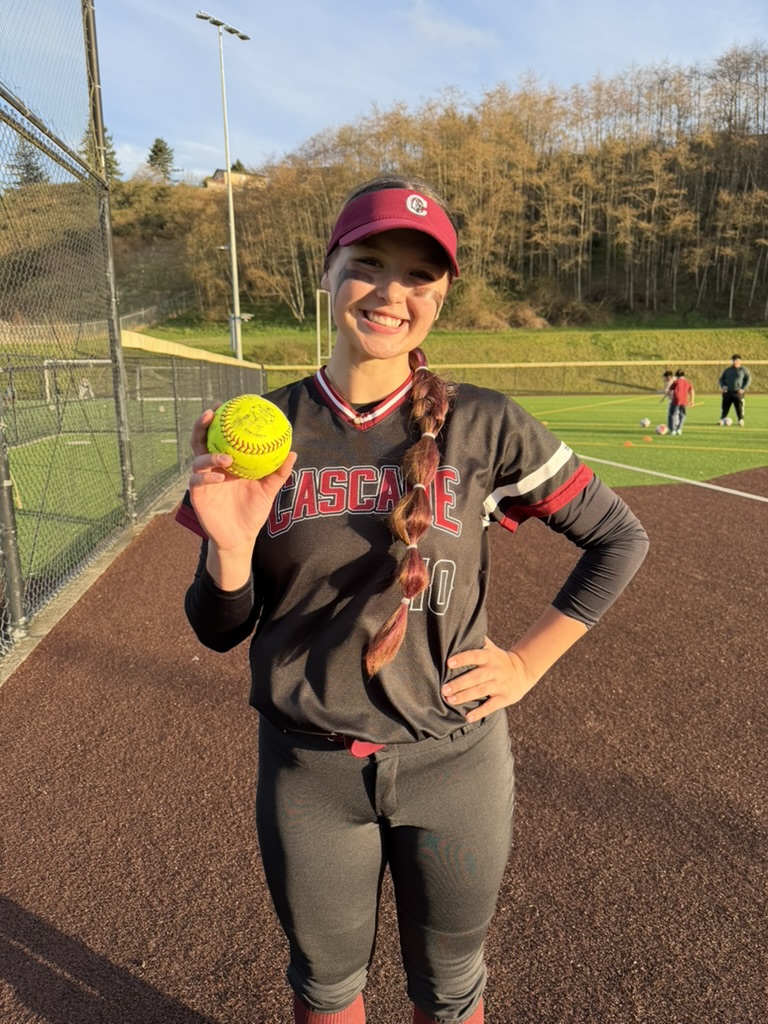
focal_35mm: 24
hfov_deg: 56.8
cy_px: 512
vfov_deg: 71.6
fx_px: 710
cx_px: 384
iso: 80
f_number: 1.78
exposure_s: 1/1174
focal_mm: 6.76
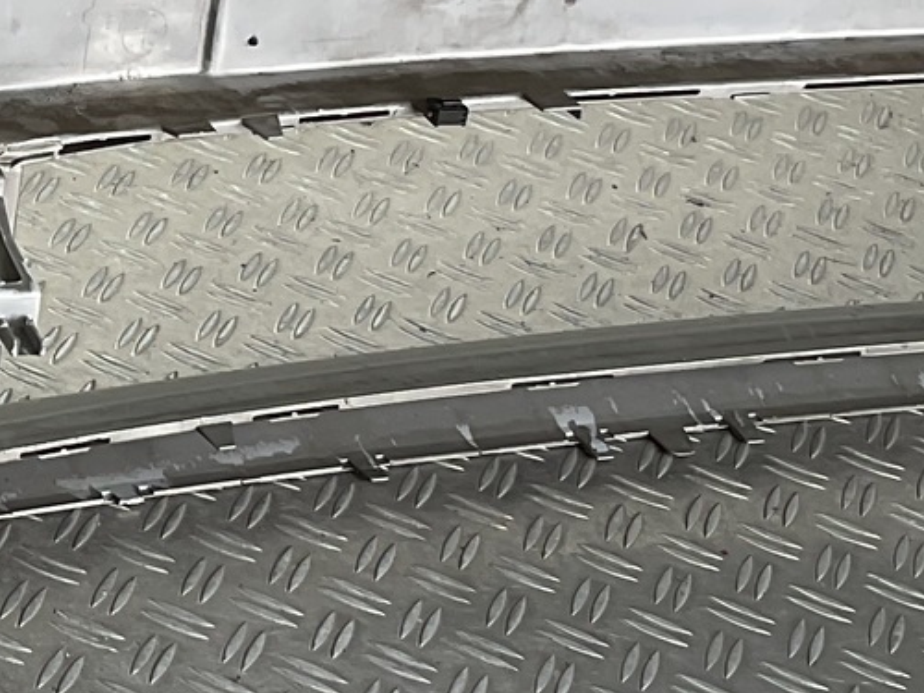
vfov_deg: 12.6
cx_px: -194
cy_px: 214
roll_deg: -12.6
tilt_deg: -35.3
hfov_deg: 16.1
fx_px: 3123
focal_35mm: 117
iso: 16
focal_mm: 3
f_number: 1.8
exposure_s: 1/128
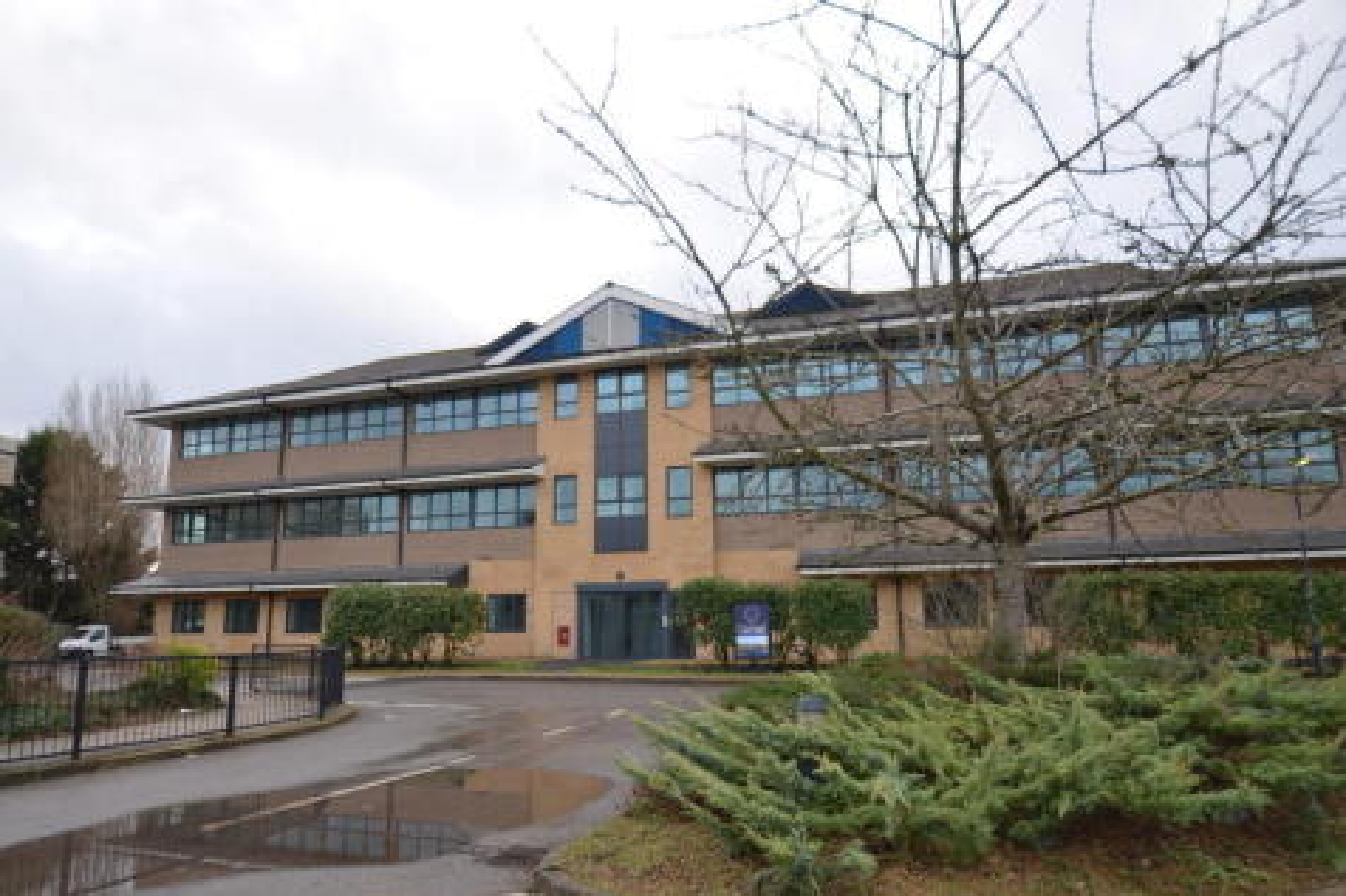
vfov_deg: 56.1
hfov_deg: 77.3
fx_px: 841
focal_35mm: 22
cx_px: 673
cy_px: 448
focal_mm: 15
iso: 100
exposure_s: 1/200
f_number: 4
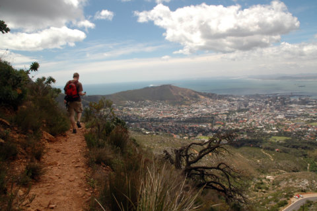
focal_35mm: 27
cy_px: 106
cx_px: 158
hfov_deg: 67.4
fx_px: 238
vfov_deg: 47.8
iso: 200
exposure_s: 1/125
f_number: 16
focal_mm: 18
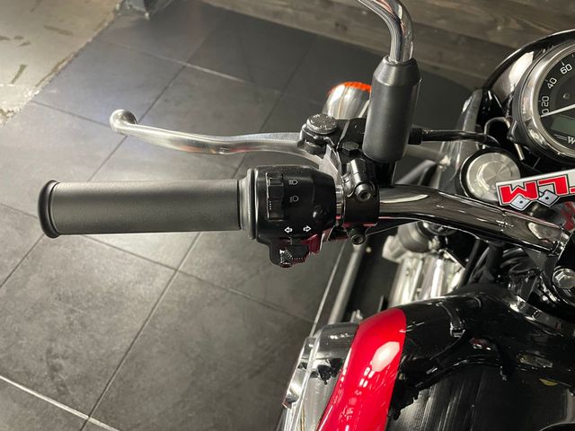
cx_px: 288
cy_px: 216
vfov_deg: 53.1
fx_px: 432
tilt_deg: -56.4
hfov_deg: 67.3
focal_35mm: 26
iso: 400
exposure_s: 1/50
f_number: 1.6
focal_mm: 4.2
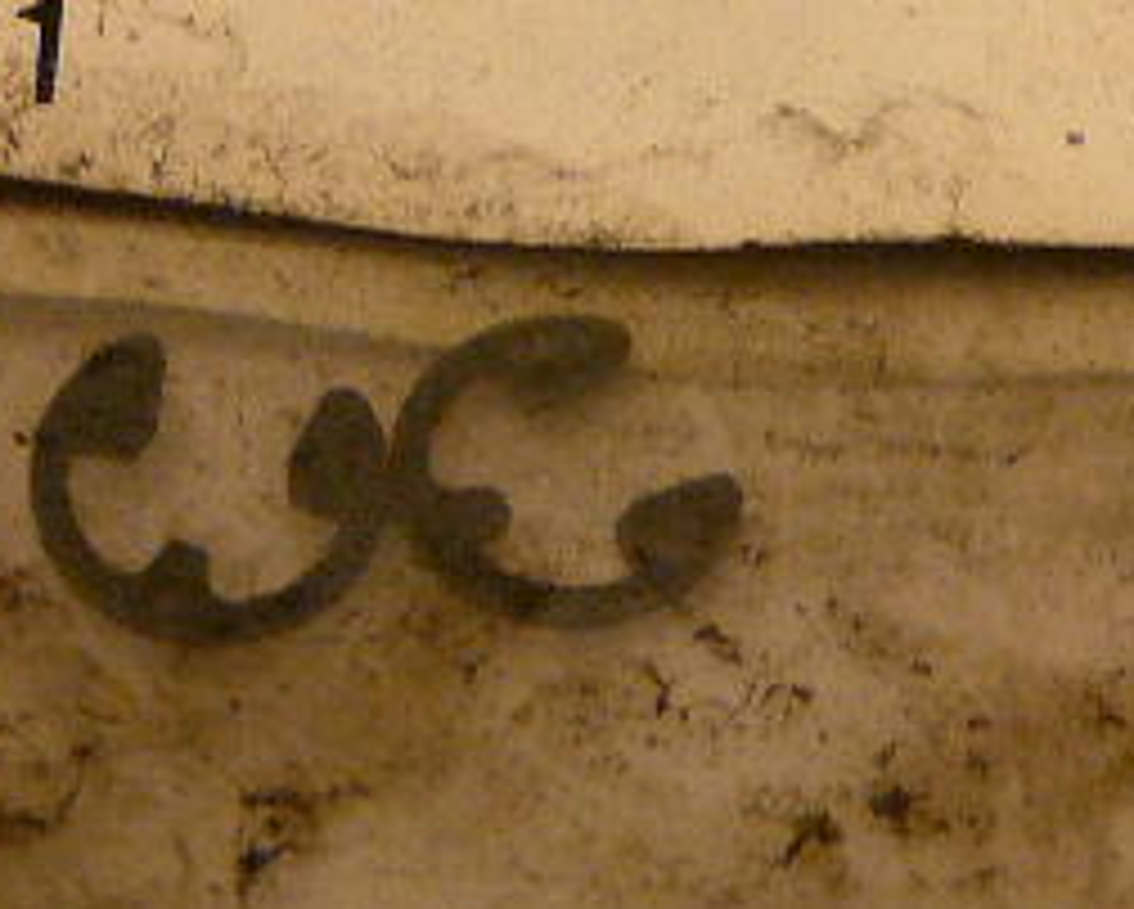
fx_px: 5408
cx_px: 729
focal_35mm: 161
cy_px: -36
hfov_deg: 12.0
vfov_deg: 9.5
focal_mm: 7.8
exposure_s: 1/20
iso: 200
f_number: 3.4
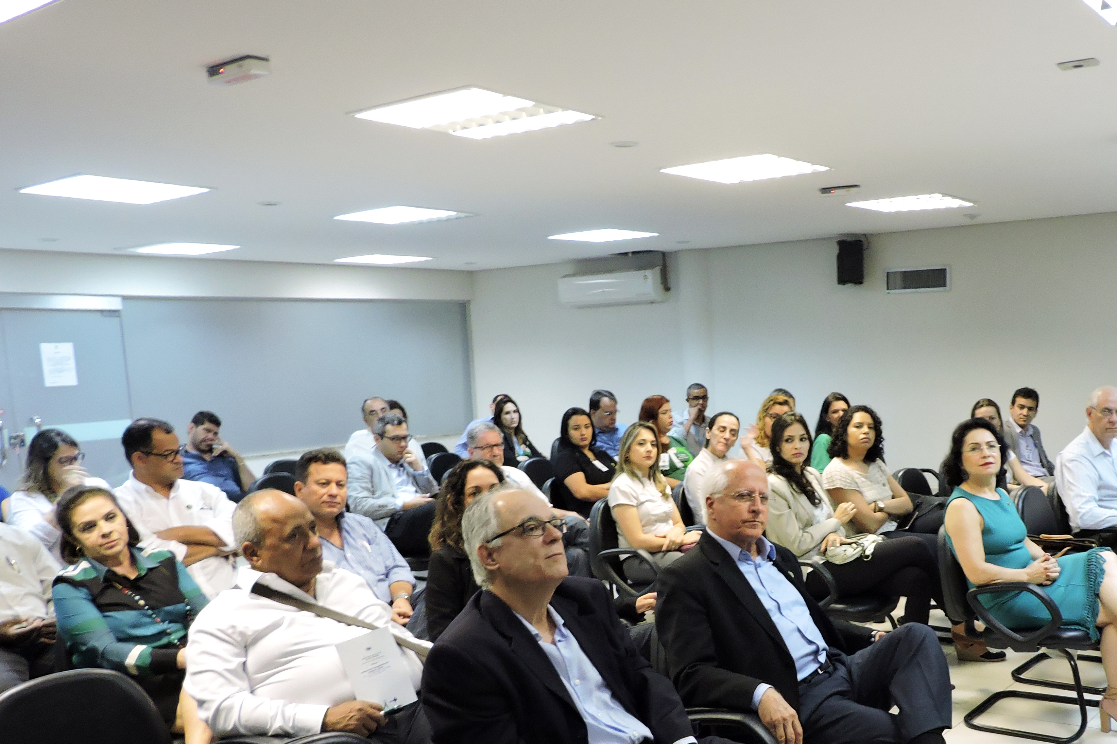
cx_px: 776
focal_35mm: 35
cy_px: 514
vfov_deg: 37.3
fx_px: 1086
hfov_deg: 53.0
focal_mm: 4.3
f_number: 3
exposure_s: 1/30
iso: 400
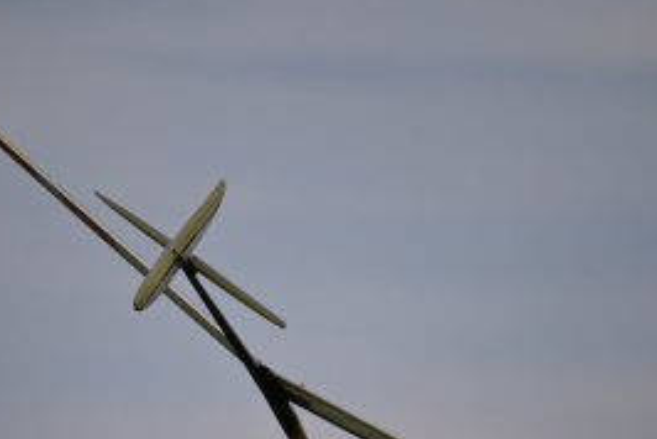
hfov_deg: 2.8
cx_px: 268
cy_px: 377
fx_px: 13647
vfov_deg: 1.8
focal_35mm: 747
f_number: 6.3
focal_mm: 400
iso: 1000
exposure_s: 1/6400
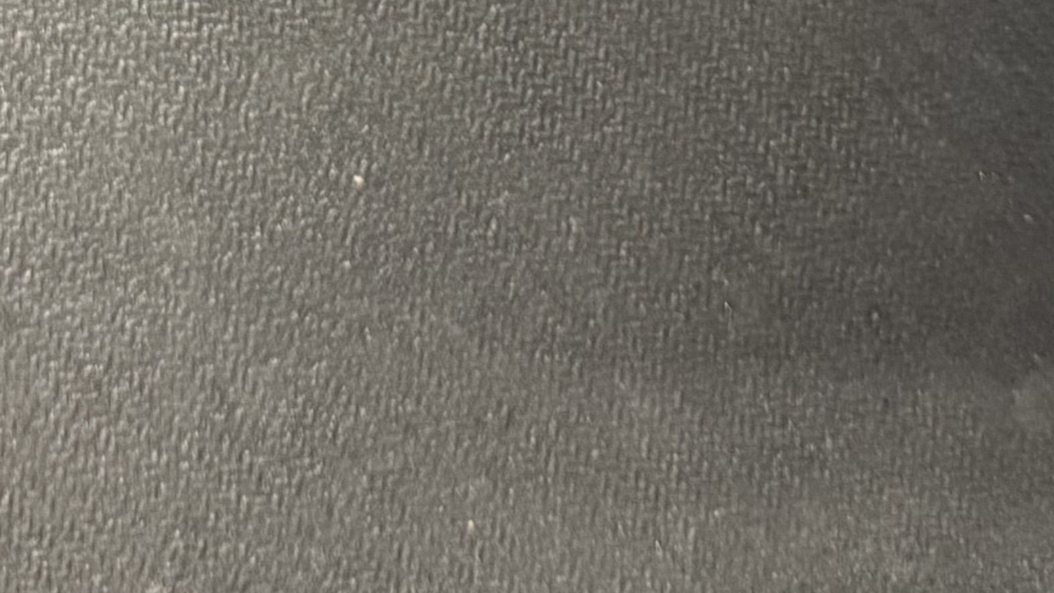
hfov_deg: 22.4
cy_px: -834
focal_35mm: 95
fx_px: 2655
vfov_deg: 10.8
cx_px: 397
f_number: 1.78
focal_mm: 6.76
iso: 640
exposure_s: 1/33
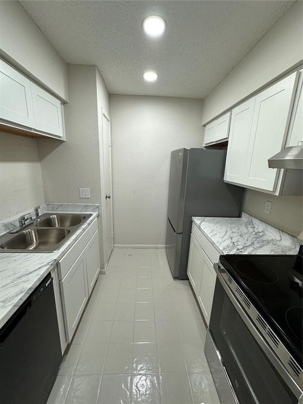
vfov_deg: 102.1
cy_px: 202
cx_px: 152
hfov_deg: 85.7
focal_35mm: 14
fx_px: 163
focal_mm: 2.22
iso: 125
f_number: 2.2
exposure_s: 1/120
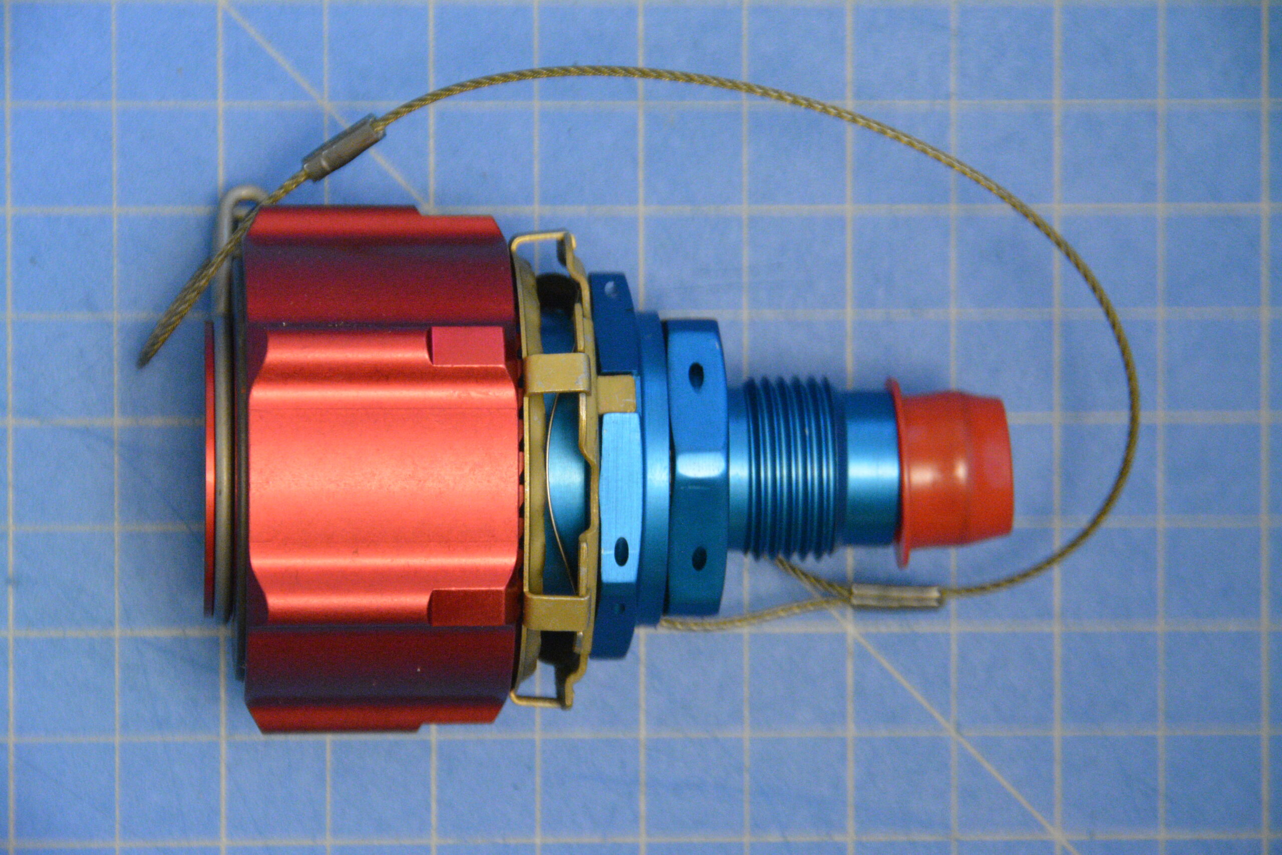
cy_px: 428
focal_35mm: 300
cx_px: 641
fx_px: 10683
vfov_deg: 4.6
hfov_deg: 6.9
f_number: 8
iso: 6400
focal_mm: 200
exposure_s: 1/8
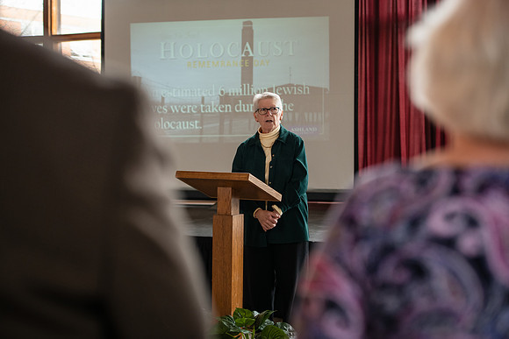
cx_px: 254
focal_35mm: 70
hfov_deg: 28.8
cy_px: 170
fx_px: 990
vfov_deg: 19.5
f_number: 3.2
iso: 800
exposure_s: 1/200
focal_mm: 70
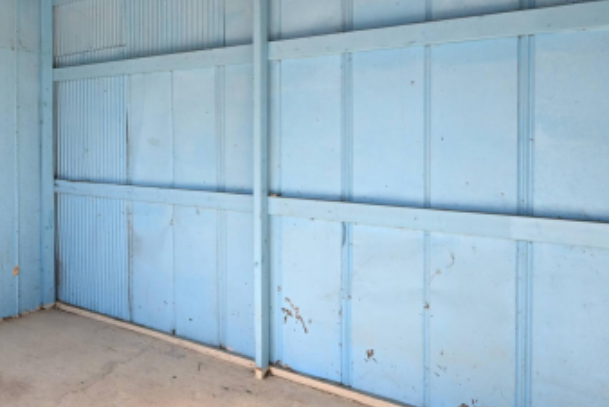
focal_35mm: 31
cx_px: 60
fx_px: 525
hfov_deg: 52.8
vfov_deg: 41.9
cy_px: 140
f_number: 5.6
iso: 720
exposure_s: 1/200
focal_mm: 14
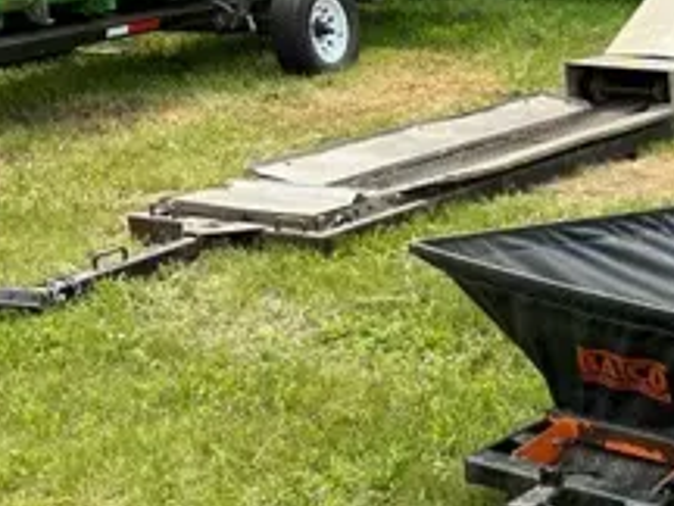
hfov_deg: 22.8
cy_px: 262
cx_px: 983
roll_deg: +0.5
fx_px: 1382
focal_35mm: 71
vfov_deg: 20.7
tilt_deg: -17.4
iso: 80
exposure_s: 1/1613
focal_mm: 6.86
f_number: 1.78
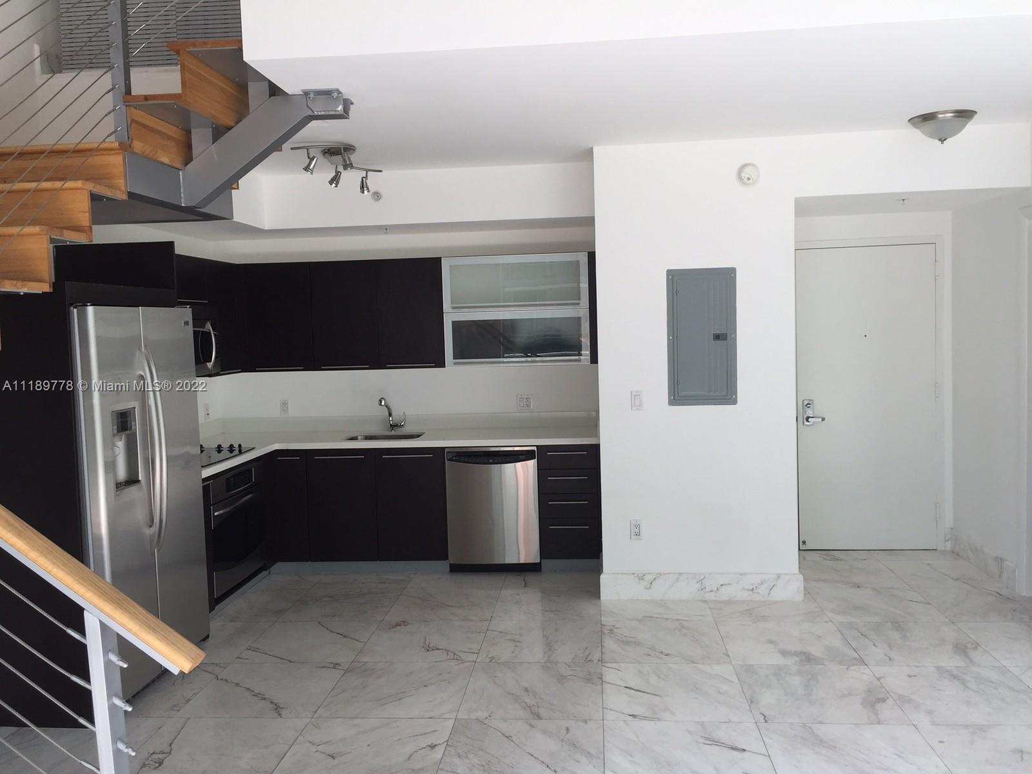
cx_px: 516
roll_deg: +2.2
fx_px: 865
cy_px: 387
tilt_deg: -3.3
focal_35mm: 29
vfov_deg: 48.2
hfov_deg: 61.7
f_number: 2.2
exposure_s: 1/126
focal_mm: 4.15
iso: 32
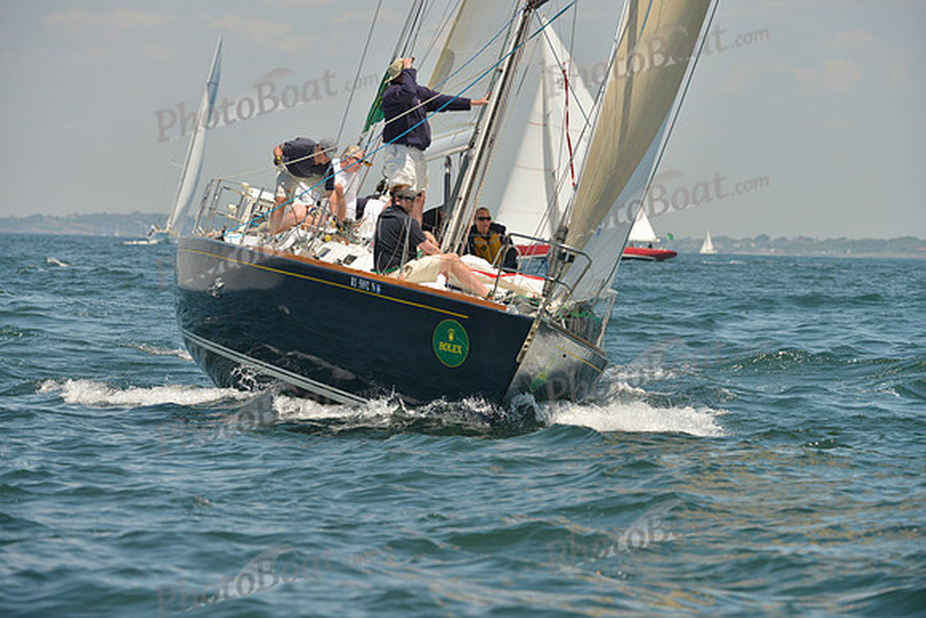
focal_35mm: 200
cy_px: 309
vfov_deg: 6.9
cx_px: 463
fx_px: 5145
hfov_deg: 10.3
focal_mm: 200
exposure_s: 1/1250
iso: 280
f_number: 7.1
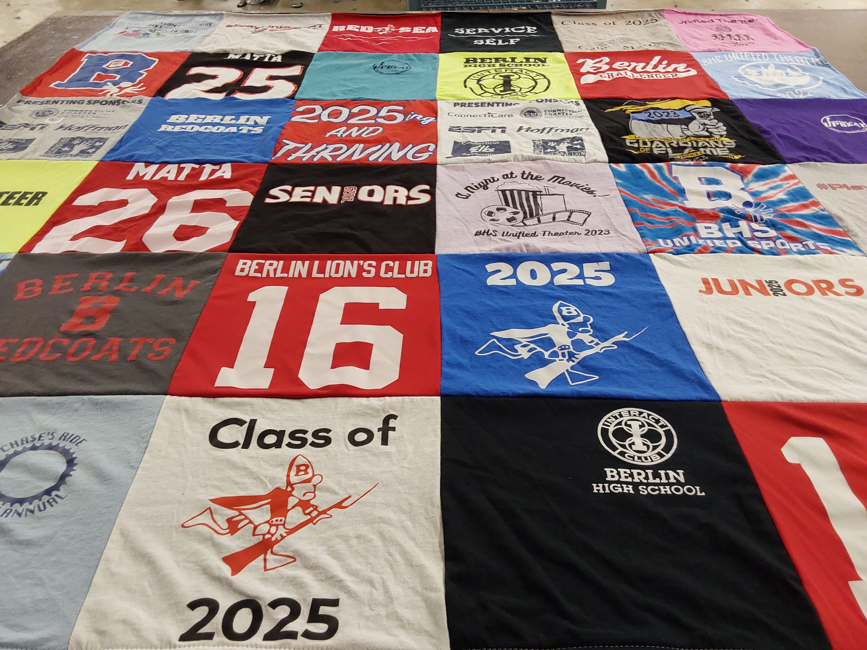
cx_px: 434
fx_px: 701
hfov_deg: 63.4
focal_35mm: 28
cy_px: 325
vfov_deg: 49.7
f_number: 1.9
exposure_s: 1/50
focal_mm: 2.91
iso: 100
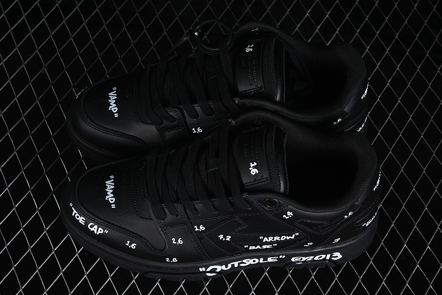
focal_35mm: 75
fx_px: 921
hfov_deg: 27.0
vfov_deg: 18.2
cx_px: 221
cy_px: 148
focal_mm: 50
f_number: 6.3
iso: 160
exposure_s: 1/60
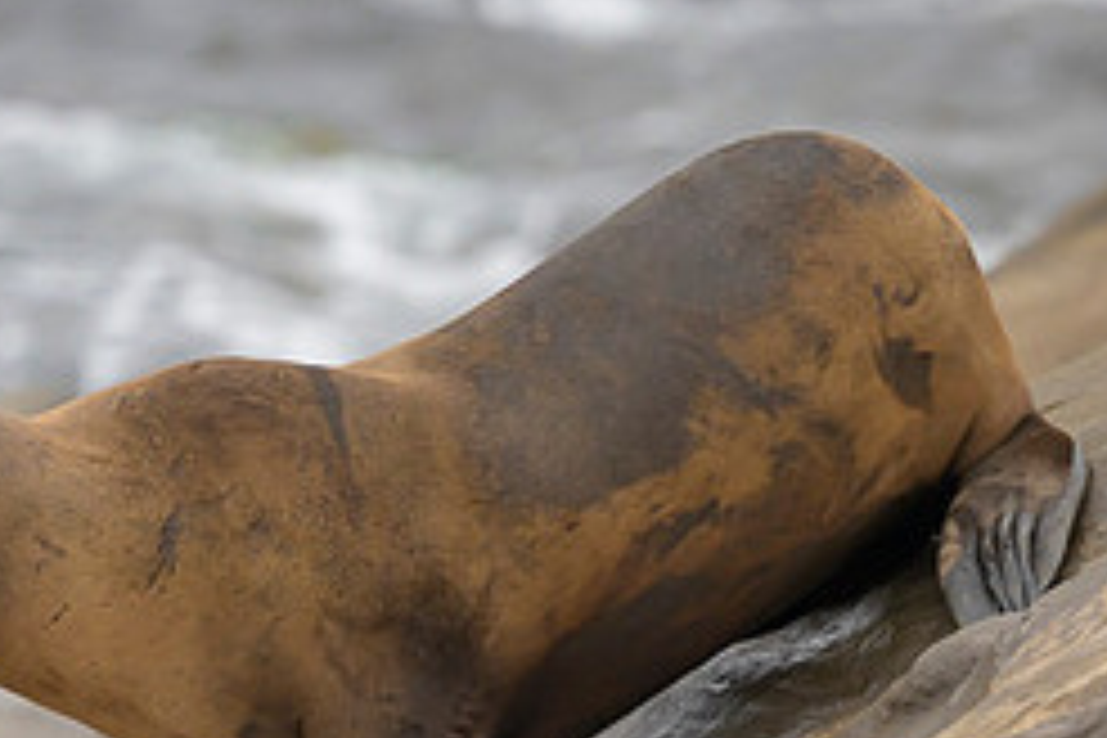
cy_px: 537
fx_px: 33238
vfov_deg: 1.3
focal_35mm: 1081
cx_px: 52
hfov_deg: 1.9
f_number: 4
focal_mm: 400
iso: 1250
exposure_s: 1/1000
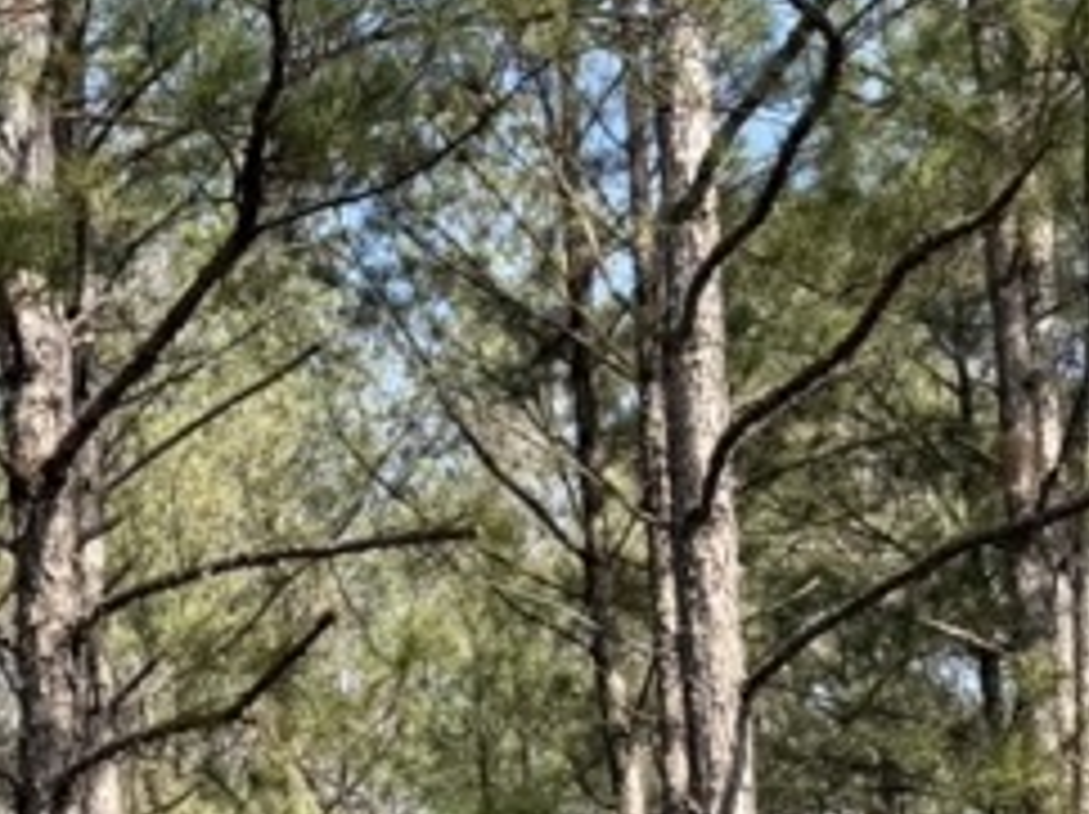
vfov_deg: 11.5
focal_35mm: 127
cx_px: -477
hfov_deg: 14.6
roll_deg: +0.3
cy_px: 926
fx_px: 3991
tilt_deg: +11.8
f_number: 1.78
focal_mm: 6.76
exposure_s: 1/1385
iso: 80
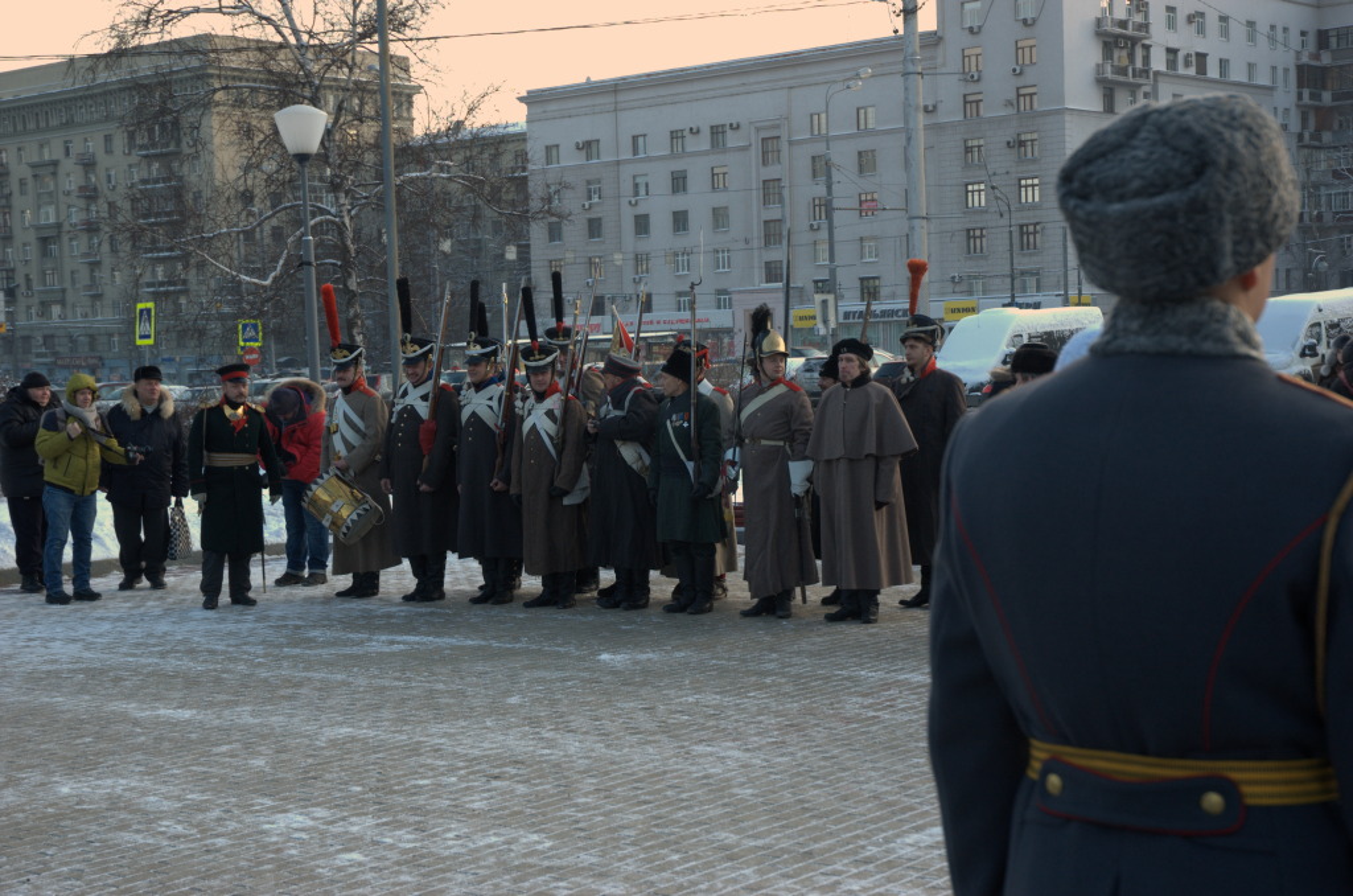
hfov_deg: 33.5
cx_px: 676
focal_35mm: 60
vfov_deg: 22.5
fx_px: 2250
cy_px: 448
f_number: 5.6
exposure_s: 1/180
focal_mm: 40
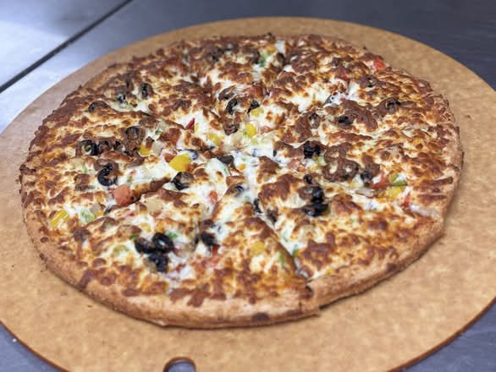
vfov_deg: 28.1
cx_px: 248
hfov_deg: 36.8
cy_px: 186
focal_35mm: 52
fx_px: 745
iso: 50
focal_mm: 5.96
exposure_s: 1/59
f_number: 1.6
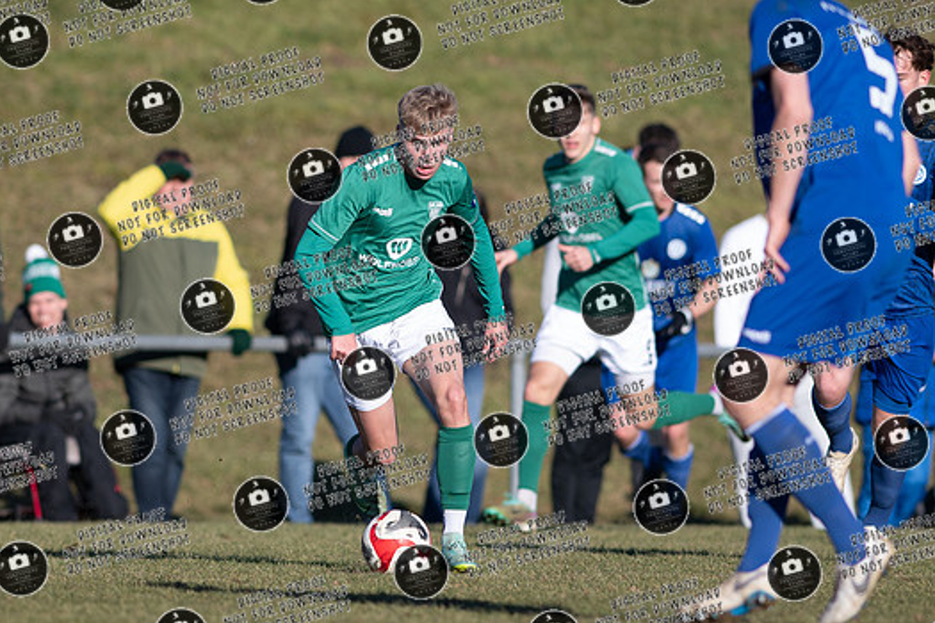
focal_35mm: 685
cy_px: 275
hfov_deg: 3.0
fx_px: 17790
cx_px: 300
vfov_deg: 2.0
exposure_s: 1/1600
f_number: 3.2
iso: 125
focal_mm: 300
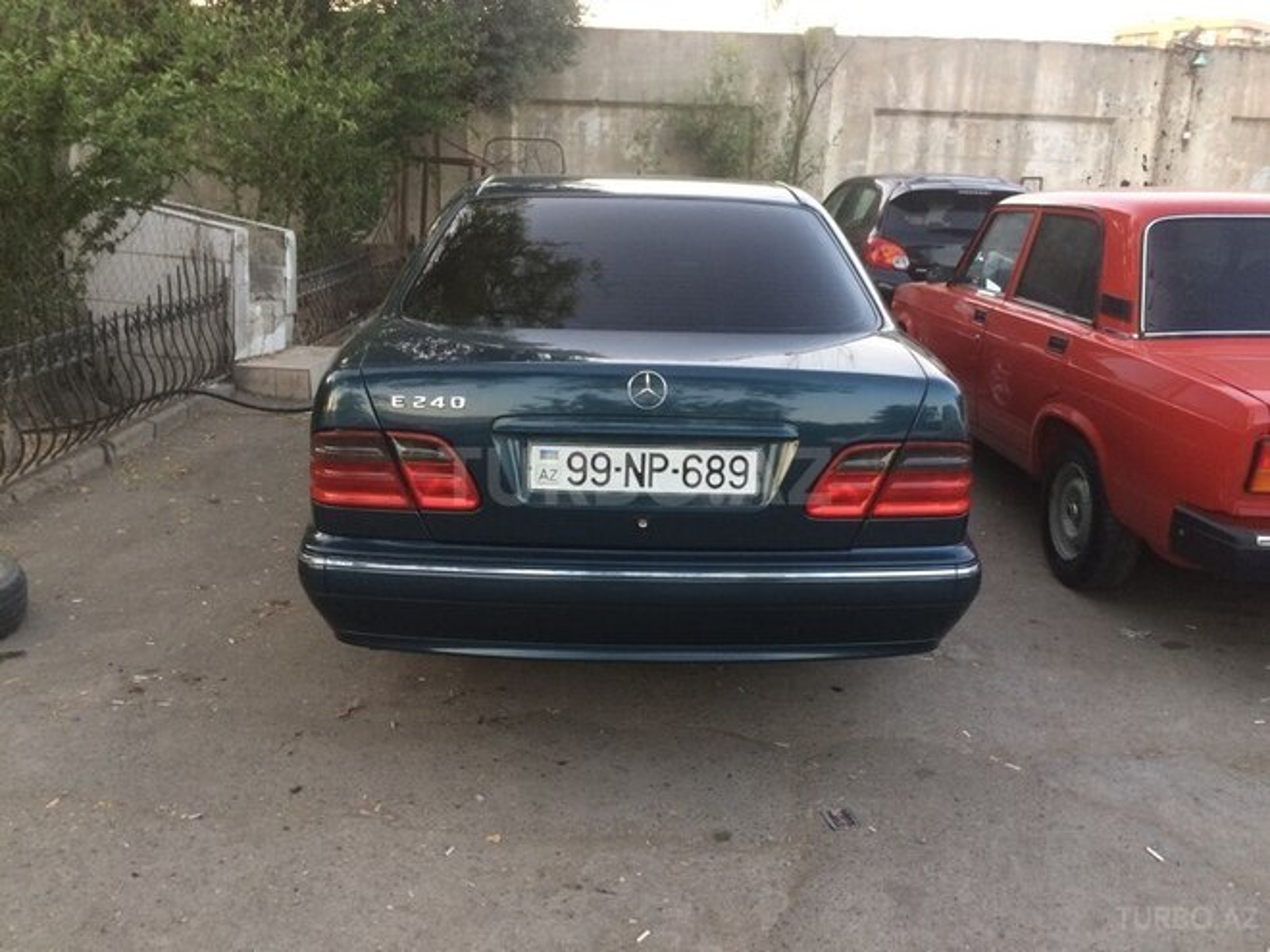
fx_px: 1064
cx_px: 635
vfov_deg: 48.2
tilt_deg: -15.4
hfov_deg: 61.7
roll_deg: -1.0
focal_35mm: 29
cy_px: 476
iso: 64
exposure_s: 1/33
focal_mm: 4.15
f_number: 2.2
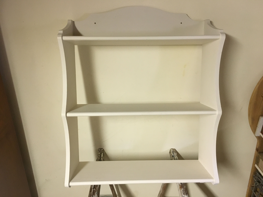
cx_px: 132
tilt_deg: -25.0
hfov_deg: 61.7
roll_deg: +0.6
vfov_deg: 48.2
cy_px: 98
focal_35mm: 29
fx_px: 220
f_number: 2.2
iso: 250
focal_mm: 4.15
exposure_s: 1/33
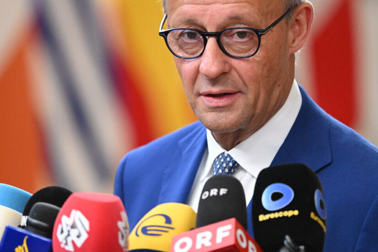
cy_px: 96
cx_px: 139
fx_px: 4576
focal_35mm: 436
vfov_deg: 3.2
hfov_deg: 4.7
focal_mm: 300
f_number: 4
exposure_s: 1/400
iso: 5000
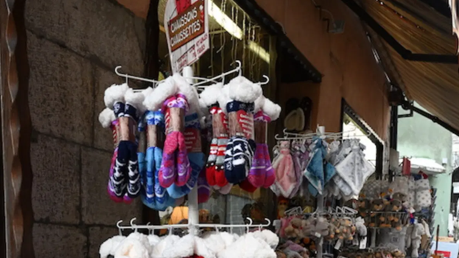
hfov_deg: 49.6
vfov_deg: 26.3
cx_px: 230
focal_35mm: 41
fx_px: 497
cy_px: 300
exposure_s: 1/400
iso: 4500
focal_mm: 25.5
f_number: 9
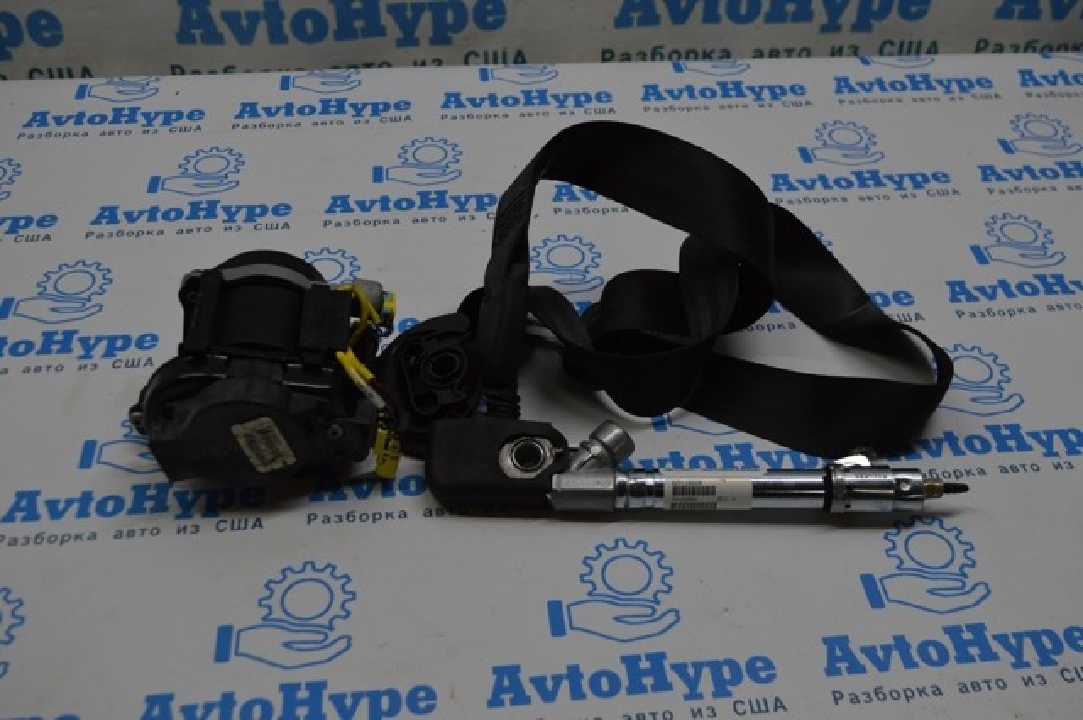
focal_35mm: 40
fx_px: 1217
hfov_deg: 48.0
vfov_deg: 32.9
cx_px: 542
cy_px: 360
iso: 320
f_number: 5.6
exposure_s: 1/125
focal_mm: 27
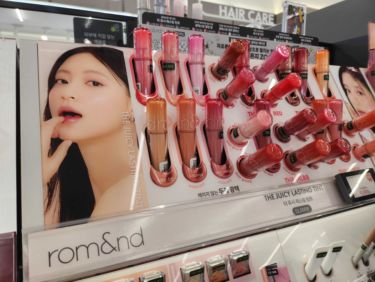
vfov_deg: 56.8
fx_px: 260
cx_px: 188
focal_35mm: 24
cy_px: 141
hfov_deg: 71.6
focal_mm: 5
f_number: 1.8
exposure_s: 1/120
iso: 64
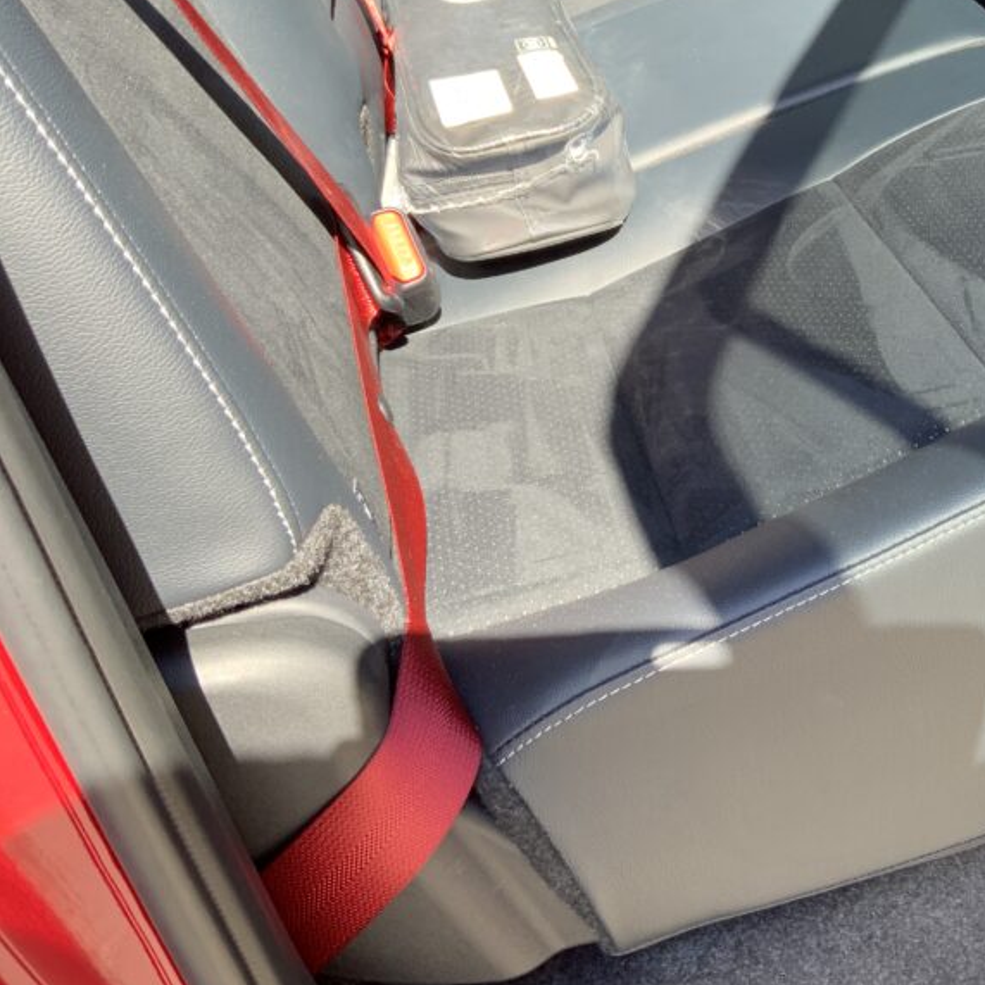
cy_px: 366
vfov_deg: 36.6
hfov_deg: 35.0
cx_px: 854
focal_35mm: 46
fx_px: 1481
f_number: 1.8
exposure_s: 1/122
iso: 20
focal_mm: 3
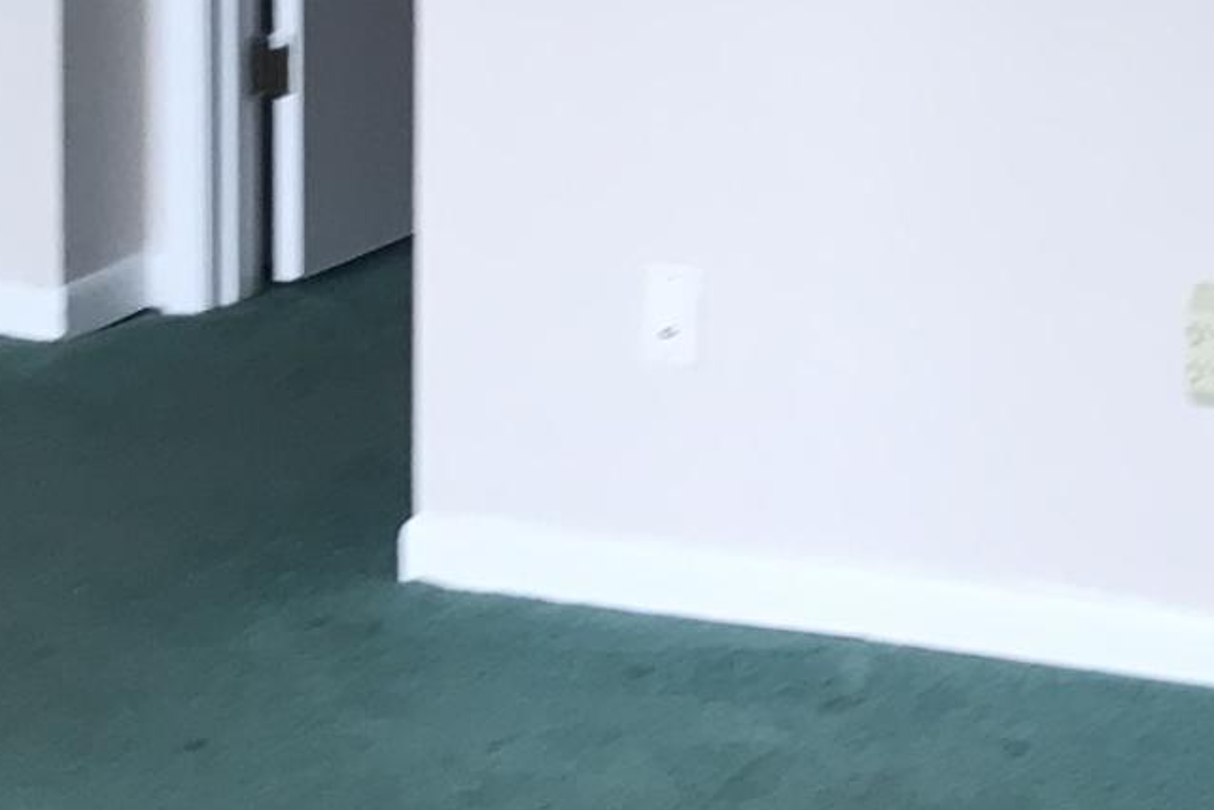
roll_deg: -2.1
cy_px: -449
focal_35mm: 136
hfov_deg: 14.6
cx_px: 1431
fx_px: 4586
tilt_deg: -1.7
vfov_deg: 9.8
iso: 25
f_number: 1.8
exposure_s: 1/60
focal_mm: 3.99
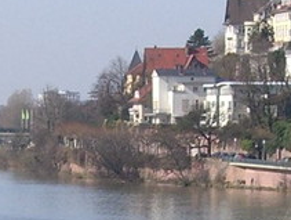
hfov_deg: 5.7
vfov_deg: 4.3
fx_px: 2930
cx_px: 98
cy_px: 239
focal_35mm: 348
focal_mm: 9.5
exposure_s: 1/500
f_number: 4.4
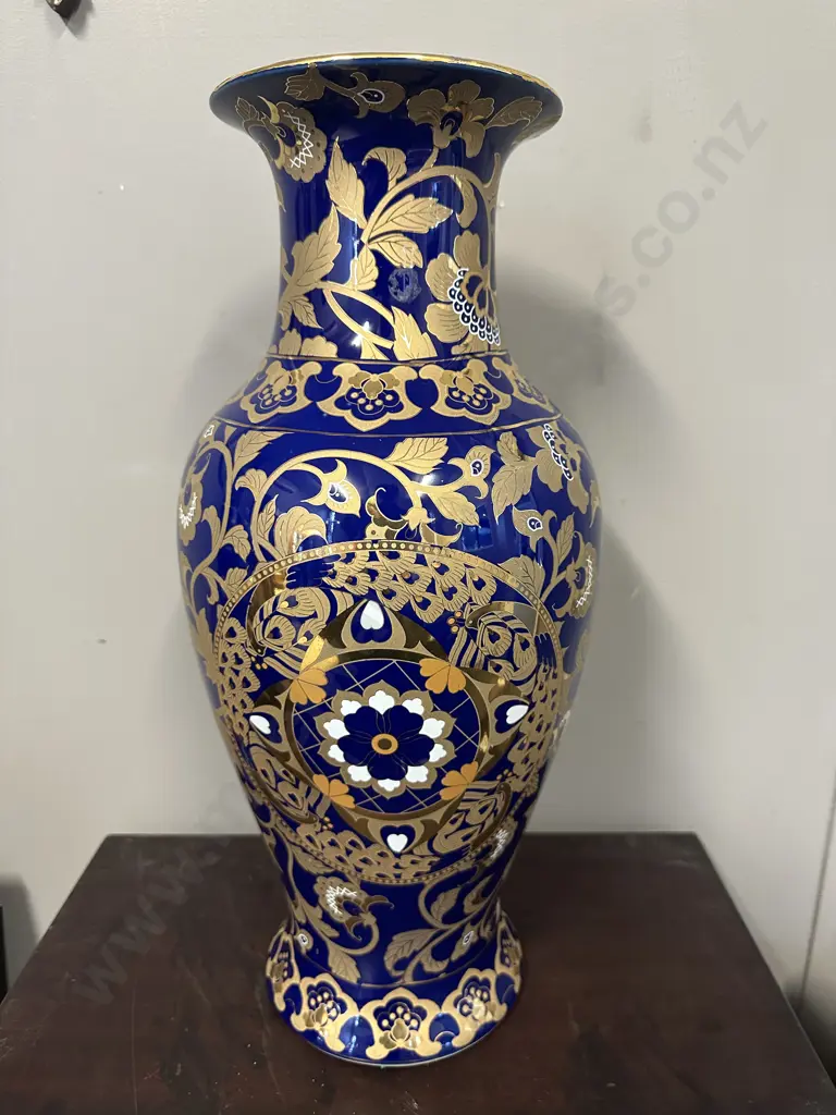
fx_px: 773
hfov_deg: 56.8
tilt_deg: -15.8
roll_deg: -0.8
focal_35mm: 24
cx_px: 418
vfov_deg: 71.6
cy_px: 558
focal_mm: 6.86
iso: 400
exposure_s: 1/50
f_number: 1.78
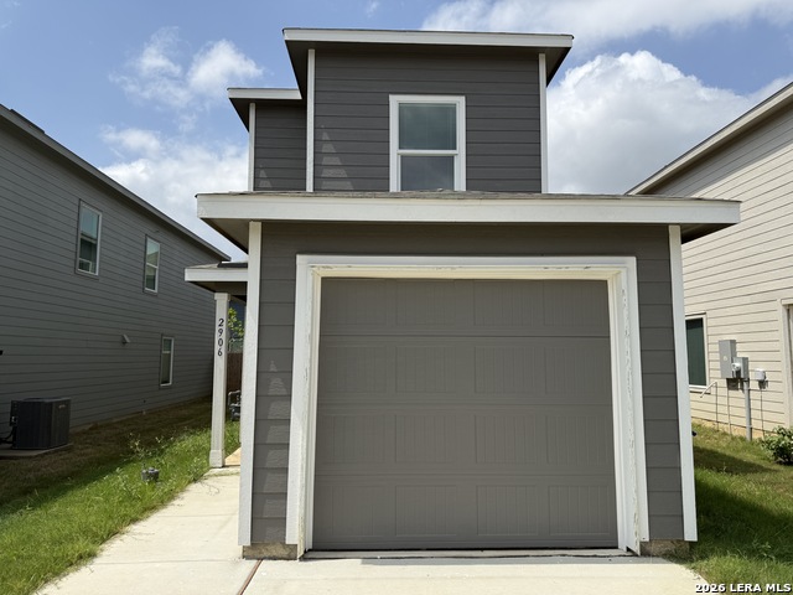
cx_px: 396
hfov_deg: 71.6
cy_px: 298
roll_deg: -0.5
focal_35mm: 24
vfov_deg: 56.8
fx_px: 550
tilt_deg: +7.2
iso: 80
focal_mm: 6.76
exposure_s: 1/5714
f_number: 1.78
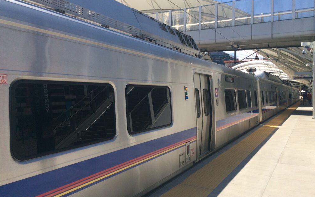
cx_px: 157
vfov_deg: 40.6
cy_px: 86
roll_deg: +0.5
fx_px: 266
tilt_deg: +0.5
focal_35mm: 31
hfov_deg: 61.2
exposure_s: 1/2564
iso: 32
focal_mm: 4.15
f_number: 2.2
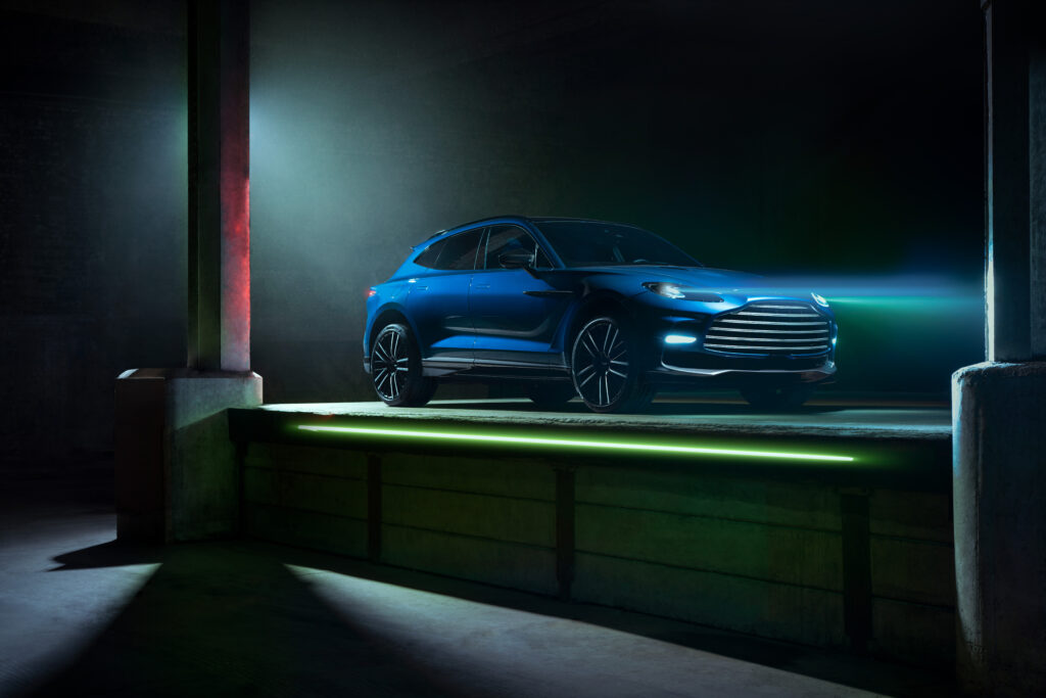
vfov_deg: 27.0
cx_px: 523
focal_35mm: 50
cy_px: 349
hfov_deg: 39.6
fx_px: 1453
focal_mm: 50
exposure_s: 1/160
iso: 100
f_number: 5
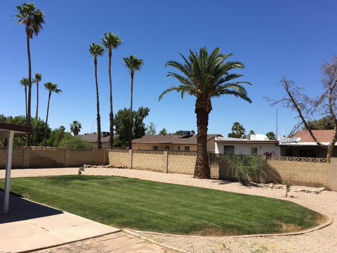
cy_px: 129
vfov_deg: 46.8
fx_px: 292
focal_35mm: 30
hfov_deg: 60.0
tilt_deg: +3.0
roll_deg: -1.9
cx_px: 170
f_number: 2.2
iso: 25
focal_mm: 4.15
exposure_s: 1/1748
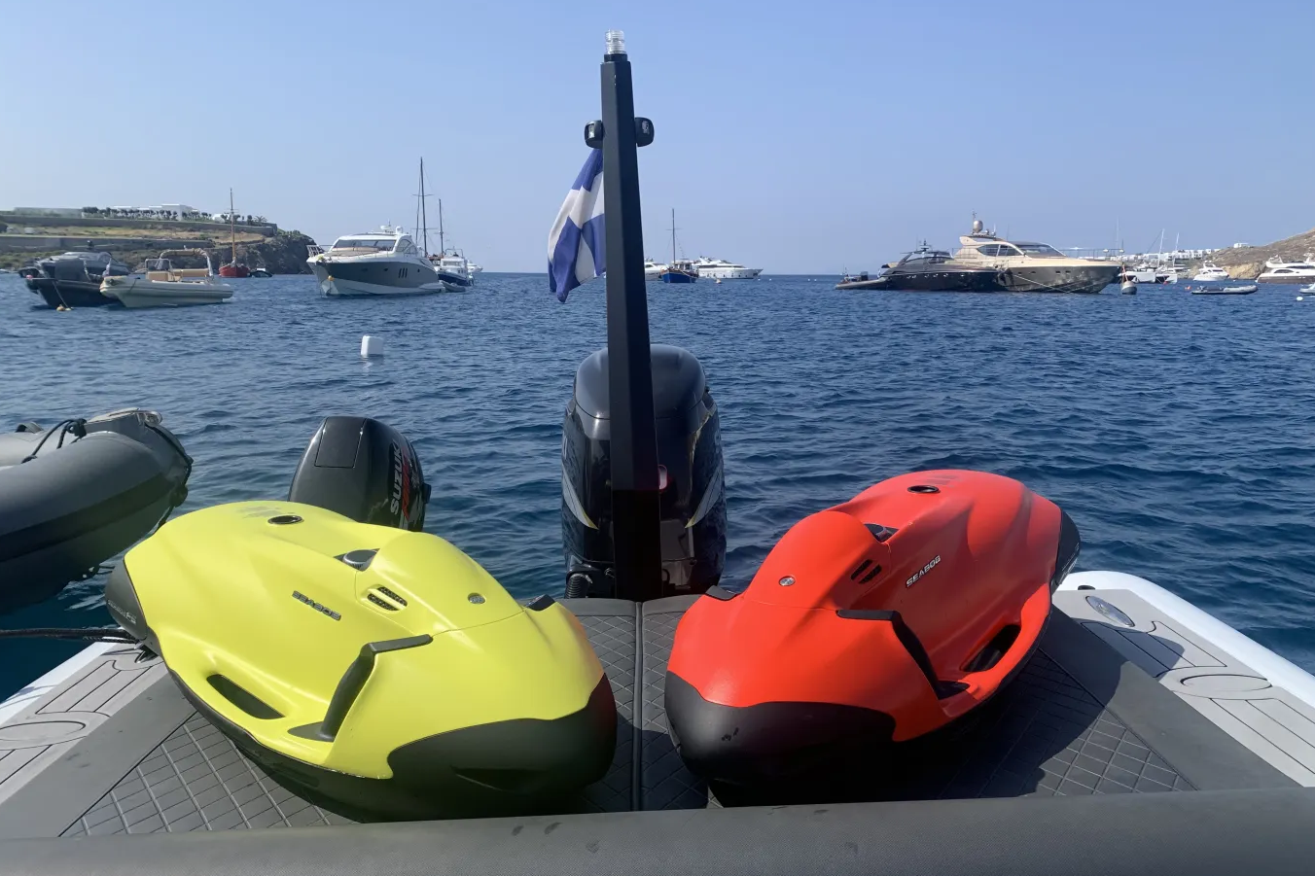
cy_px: 498
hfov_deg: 65.5
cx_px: 670
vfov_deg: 46.3
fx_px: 1023
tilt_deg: -11.3
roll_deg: -2.2
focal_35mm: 28
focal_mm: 4.25
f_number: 1.8
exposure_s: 1/2833
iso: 25
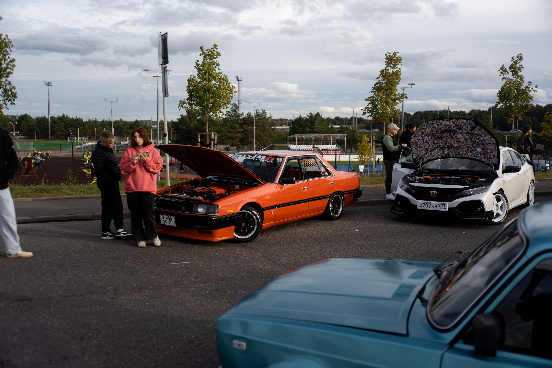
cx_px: 276
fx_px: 537
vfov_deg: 37.9
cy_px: 184
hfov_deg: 54.4
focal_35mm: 35
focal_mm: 35
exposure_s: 1/2000
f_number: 2.2
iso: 100
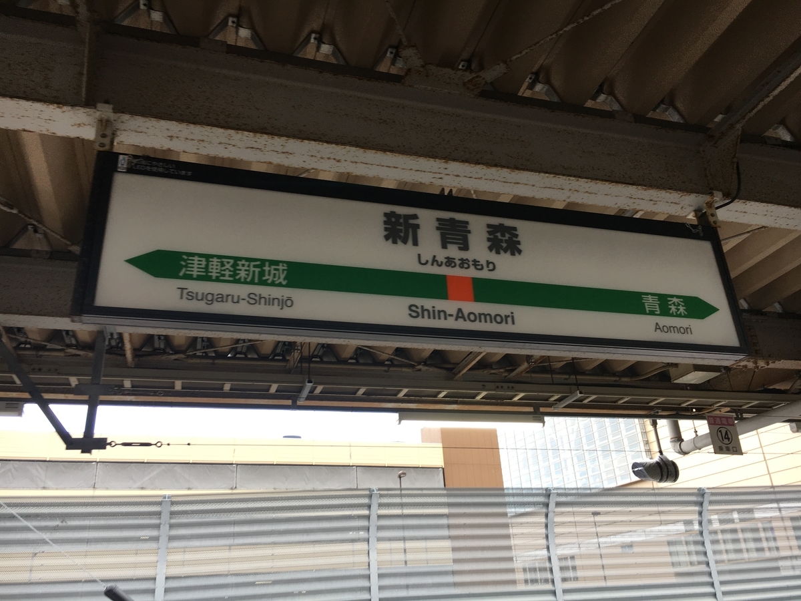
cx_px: 400
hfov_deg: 61.7
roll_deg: +0.4
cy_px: 300
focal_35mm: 29
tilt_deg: +24.9
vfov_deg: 48.2
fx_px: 671
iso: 32
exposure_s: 1/60
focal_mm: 4.15
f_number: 2.2
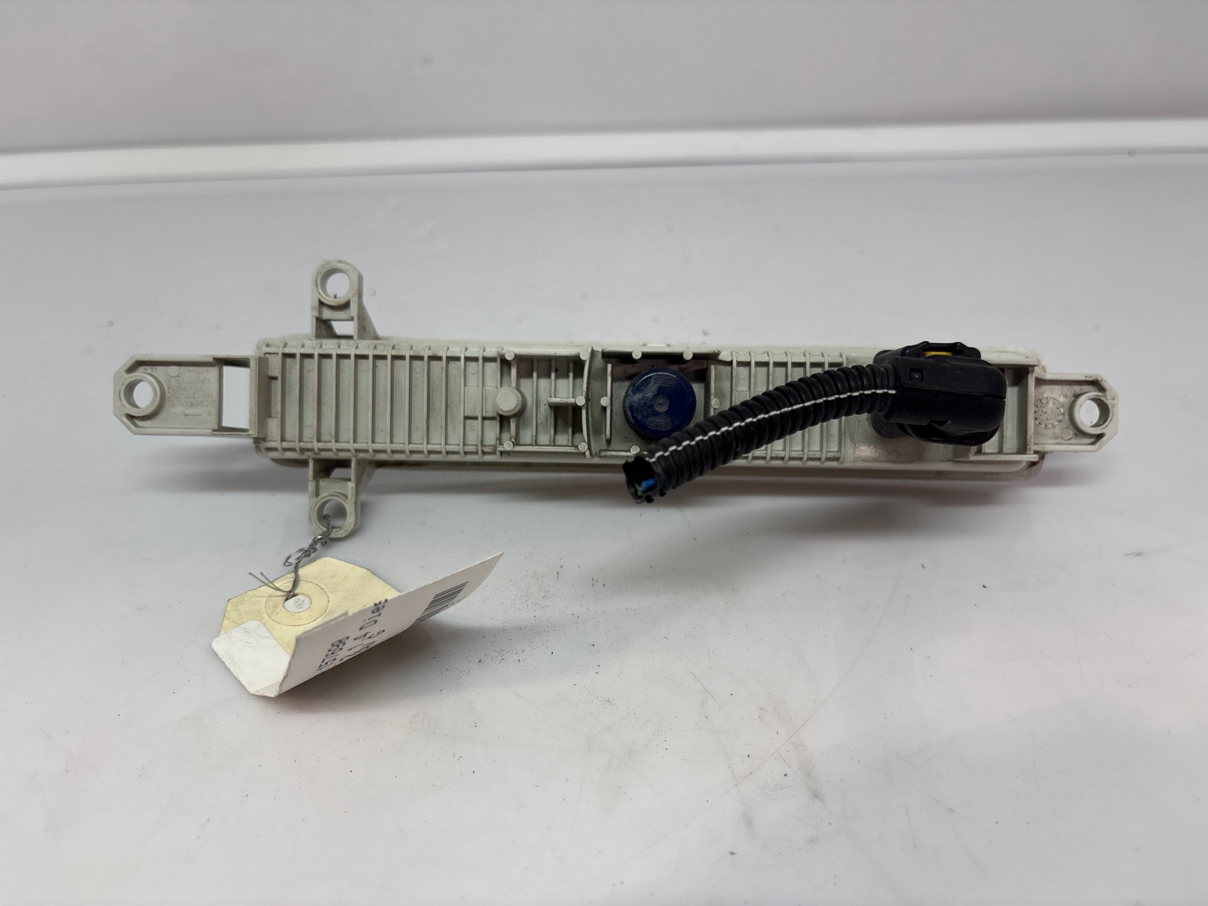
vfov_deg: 53.1
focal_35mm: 26
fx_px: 907
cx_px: 604
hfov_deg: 67.3
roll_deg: +0.4
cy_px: 453
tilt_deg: -31.6
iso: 80
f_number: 1.6
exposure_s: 1/100
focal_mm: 5.96
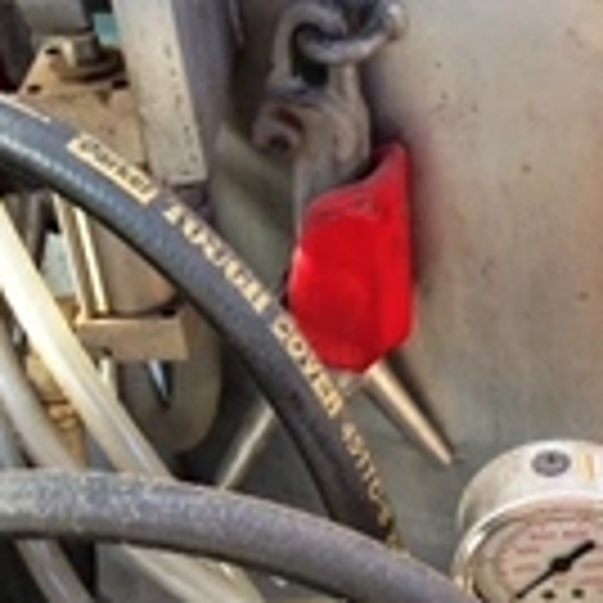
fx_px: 1715
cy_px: 410
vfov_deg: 19.9
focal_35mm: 87
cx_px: 392
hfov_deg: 19.9
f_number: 2.4
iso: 50
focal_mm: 4.13
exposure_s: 1/40
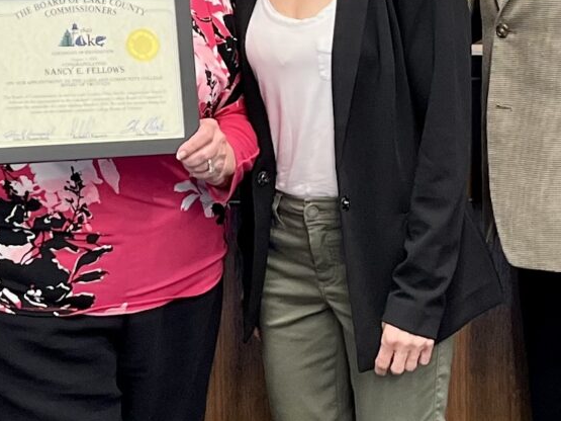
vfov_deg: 15.4
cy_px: 132
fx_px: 1555
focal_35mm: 96
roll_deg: +1.5
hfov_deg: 20.4
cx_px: 173
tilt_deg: -6.7
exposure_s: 1/60
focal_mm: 5.1
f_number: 1.6
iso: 64
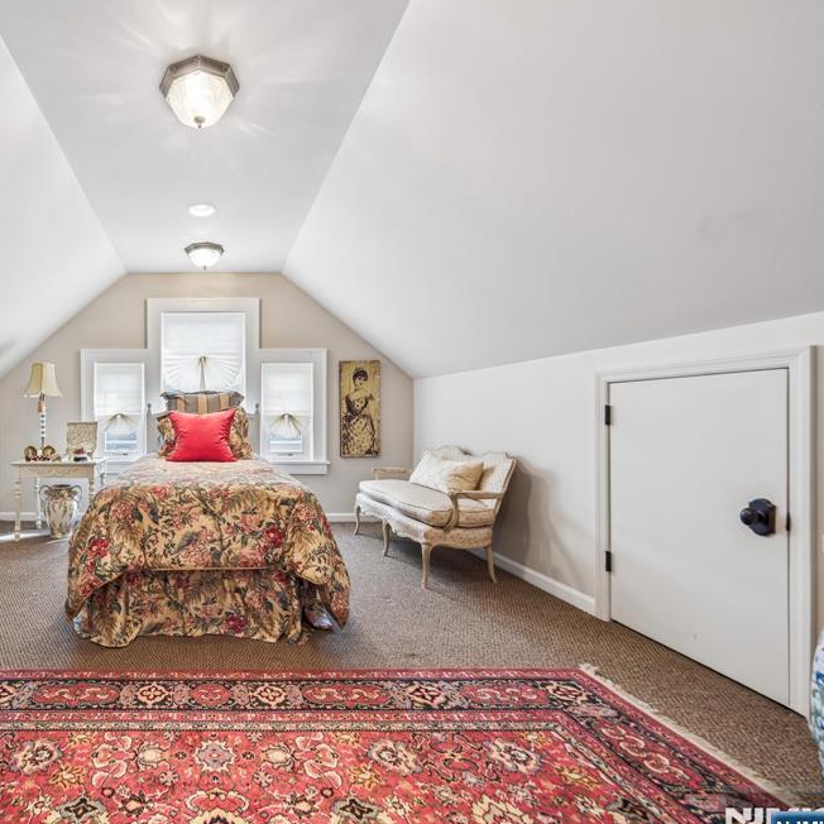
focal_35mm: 16
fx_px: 431
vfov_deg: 87.4
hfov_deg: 80.3
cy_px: 416
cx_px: 200
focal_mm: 8
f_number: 4
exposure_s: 1/40
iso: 320
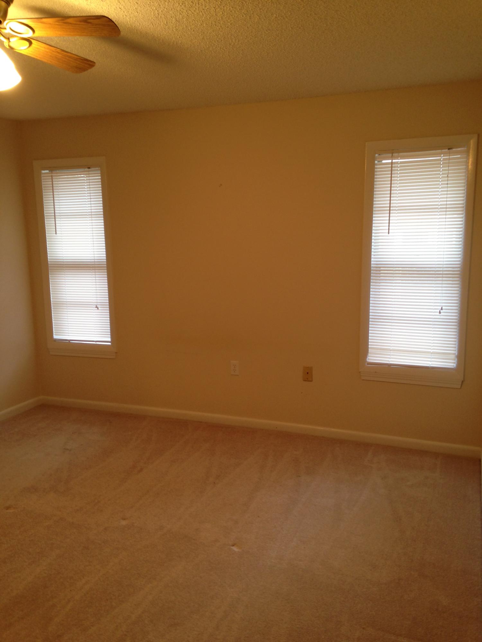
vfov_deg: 55.4
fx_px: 613
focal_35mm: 33
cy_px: 321
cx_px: 241
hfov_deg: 42.9
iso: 50
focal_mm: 4.12
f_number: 2.4
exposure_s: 1/20
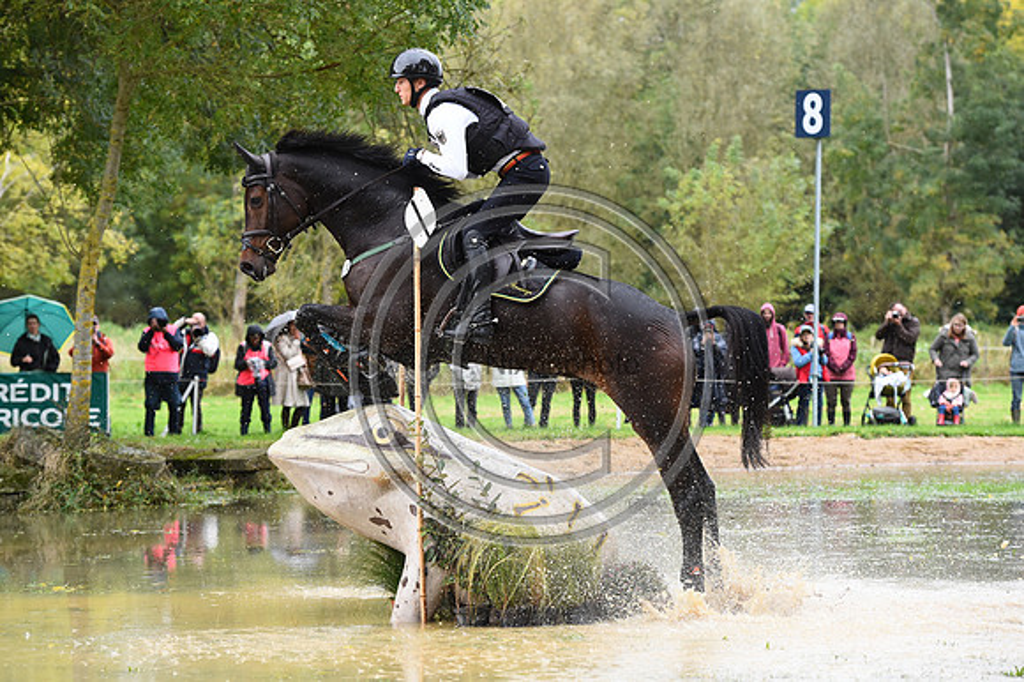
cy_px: 341
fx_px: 3184
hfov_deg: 18.3
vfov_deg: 12.2
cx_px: 512
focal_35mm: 112
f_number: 4.5
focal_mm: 112
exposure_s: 1/1250
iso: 1800
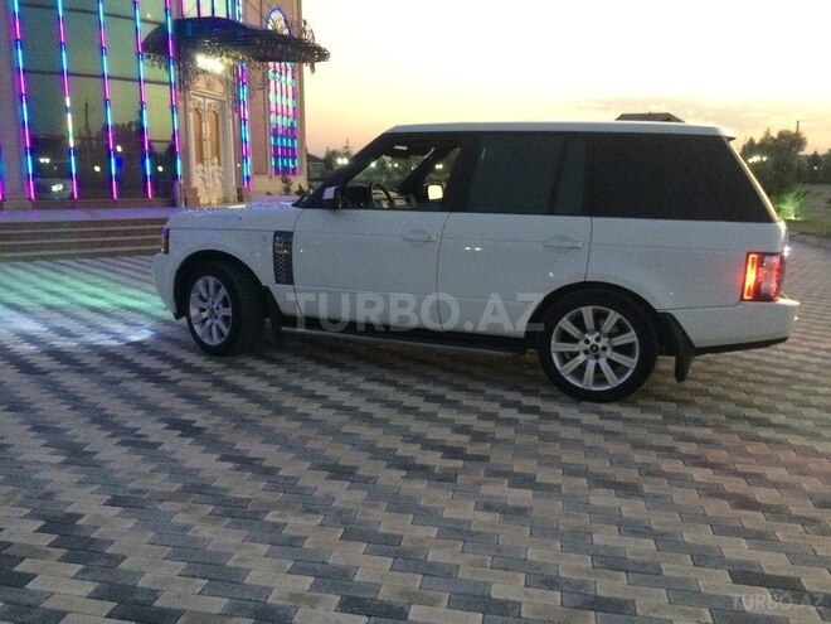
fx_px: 696
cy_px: 312
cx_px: 416
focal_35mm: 29
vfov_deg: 48.2
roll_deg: +1.7
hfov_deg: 61.7
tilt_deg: -10.2
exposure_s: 1/33
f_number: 2.2
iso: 320
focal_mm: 4.15
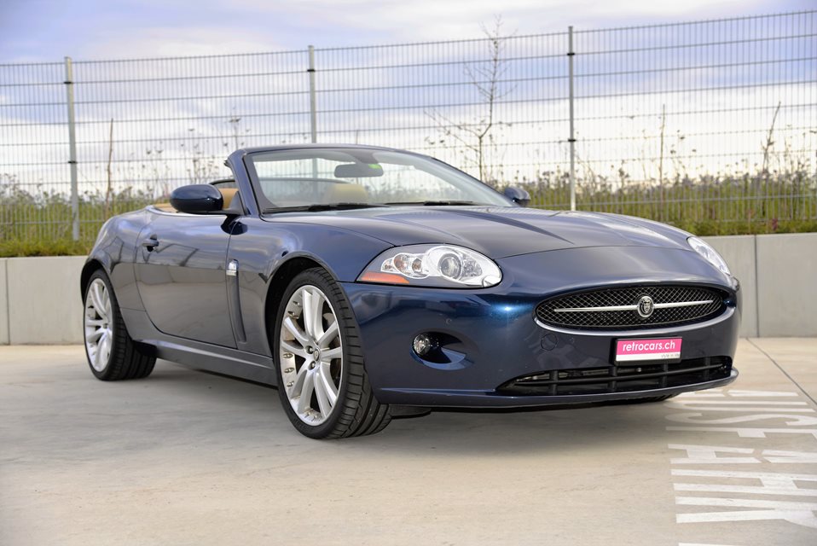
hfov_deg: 39.6
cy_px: 273
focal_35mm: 50
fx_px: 1135
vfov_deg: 27.0
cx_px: 408
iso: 160
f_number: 4
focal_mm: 50
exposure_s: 1/200
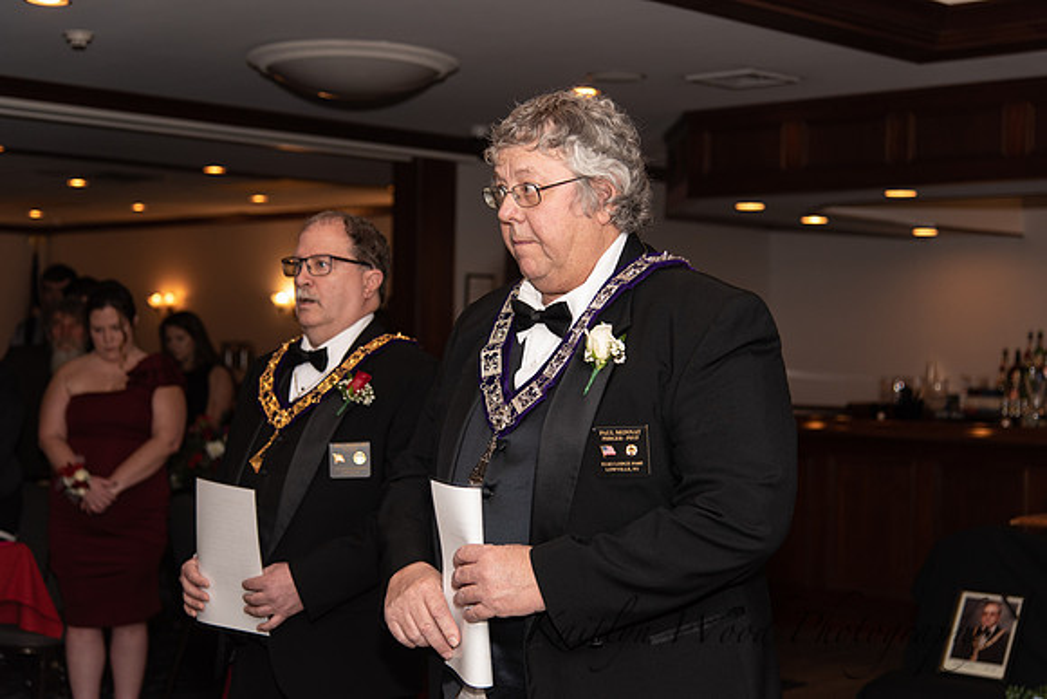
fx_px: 1804
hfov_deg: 32.4
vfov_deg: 21.9
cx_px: 524
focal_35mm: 62
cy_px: 350
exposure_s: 1/200
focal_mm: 62
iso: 800
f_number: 4
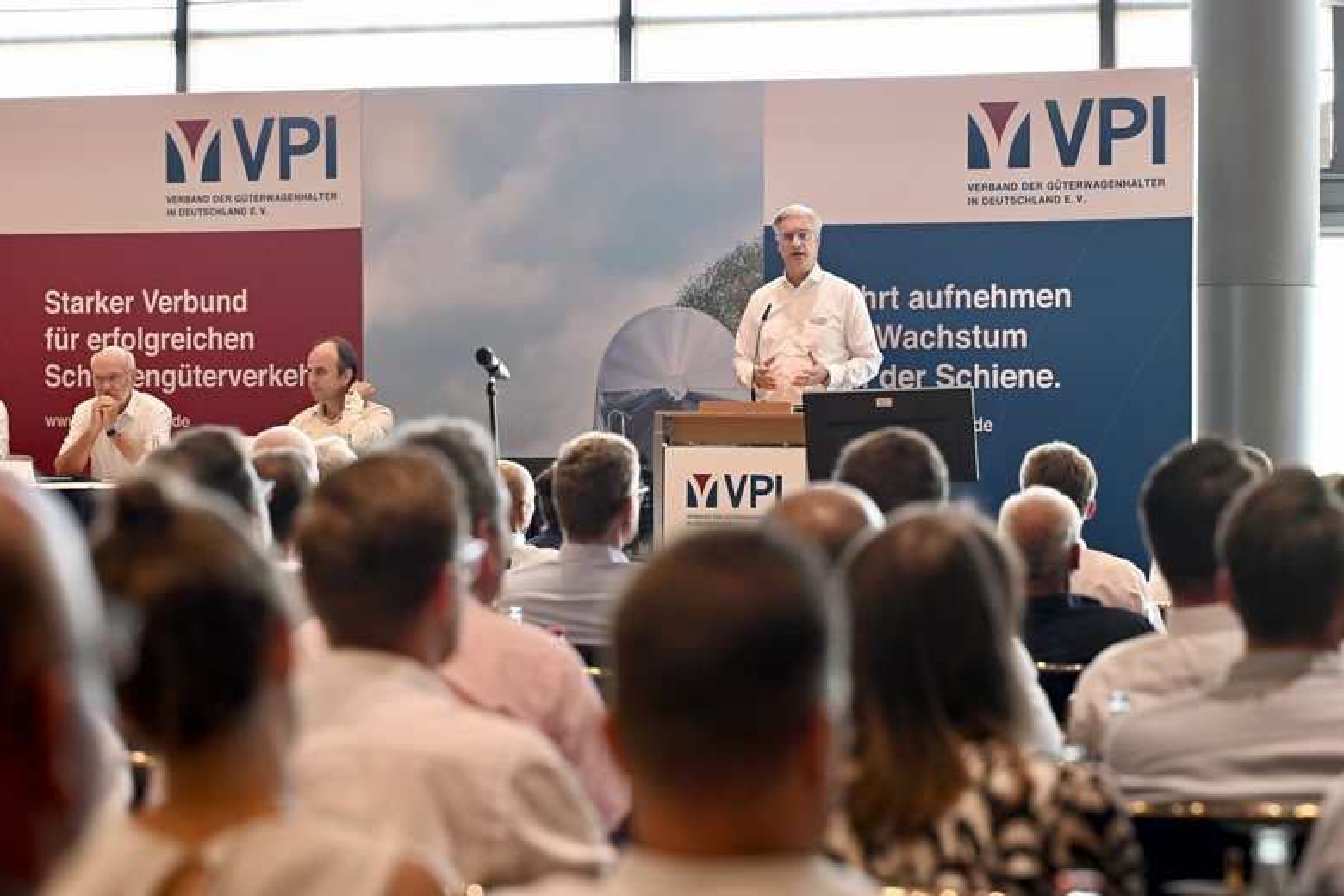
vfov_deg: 13.0
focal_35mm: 105
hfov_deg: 19.5
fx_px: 3920
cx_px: 672
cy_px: 448
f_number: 4.5
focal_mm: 105
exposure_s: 1/60
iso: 1000
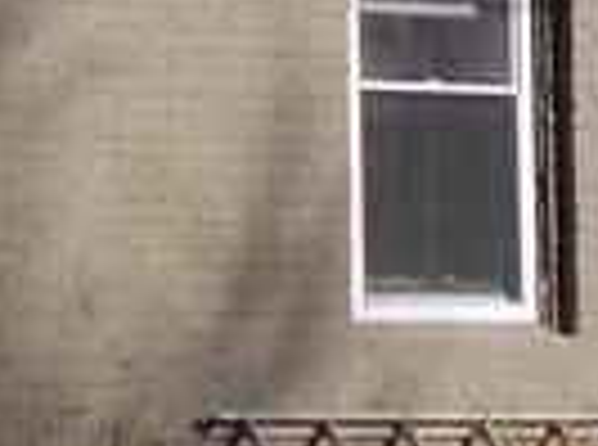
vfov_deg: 4.3
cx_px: 202
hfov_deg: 5.8
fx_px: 5858
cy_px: -518
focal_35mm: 340
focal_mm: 7.9
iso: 80
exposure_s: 1/125
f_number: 10.6
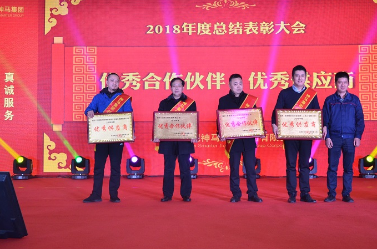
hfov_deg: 37.6
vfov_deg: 25.4
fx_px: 554
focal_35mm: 53
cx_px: 206
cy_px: 108
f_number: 5.6
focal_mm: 30
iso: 1000
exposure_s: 1/125
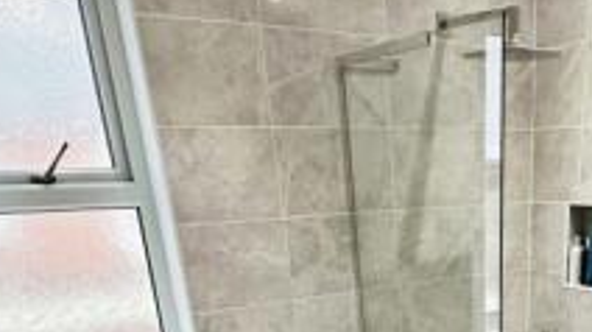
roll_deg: +1.6
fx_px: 659
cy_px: 459
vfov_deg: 24.0
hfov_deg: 46.3
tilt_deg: -24.9
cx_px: 457
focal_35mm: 42
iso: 250
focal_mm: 2.22
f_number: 2.2
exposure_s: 1/100
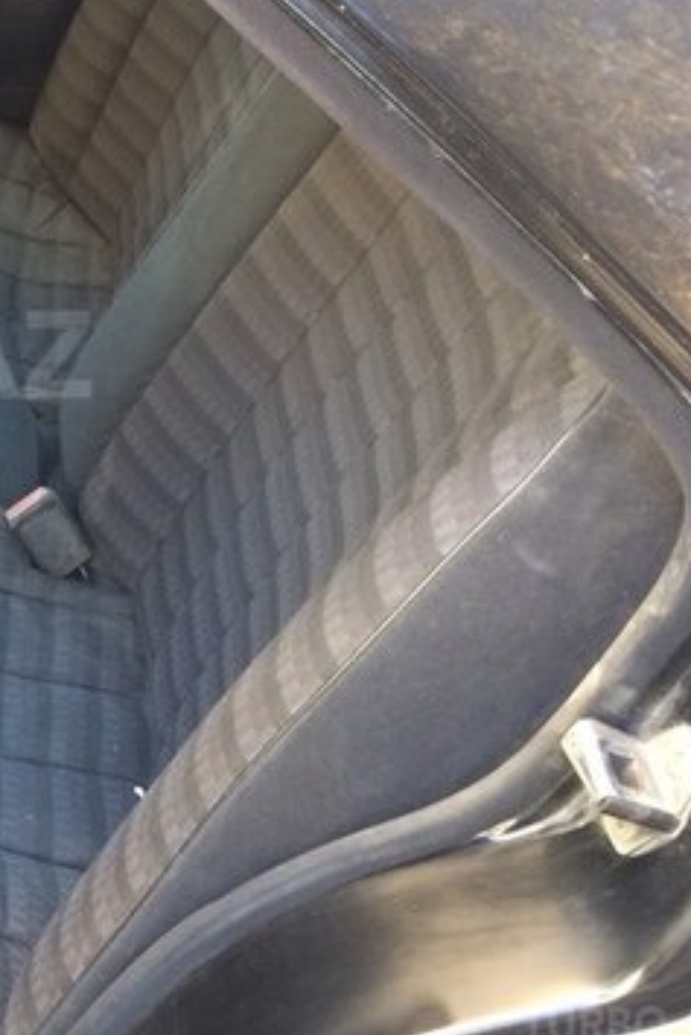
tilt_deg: -32.9
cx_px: -207
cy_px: 354
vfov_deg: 35.3
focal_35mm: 56
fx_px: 1611
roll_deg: +2.0
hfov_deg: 21.8
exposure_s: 1/33
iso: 100
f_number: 2.2
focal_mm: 4.15
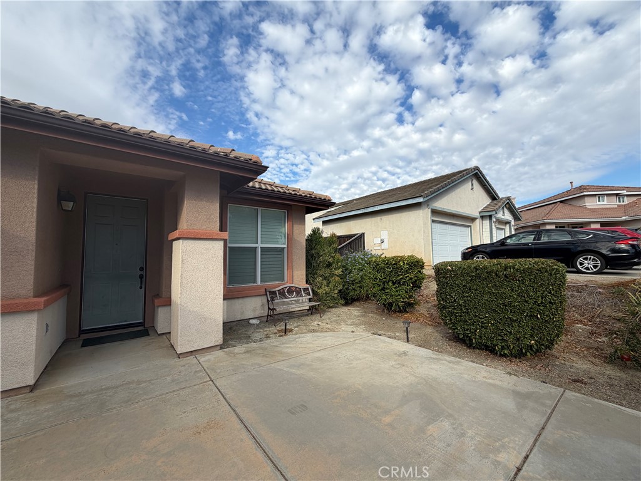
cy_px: 240
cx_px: 320
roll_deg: +0.1
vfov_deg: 85.7
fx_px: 259
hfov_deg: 102.1
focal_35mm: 14
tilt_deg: +3.9
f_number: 2.2
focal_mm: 2.22
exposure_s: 1/770
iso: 25
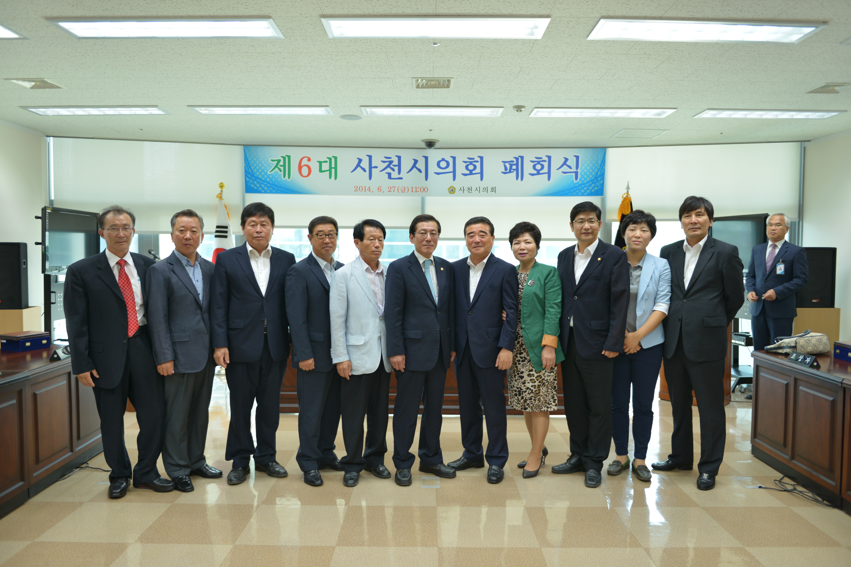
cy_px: 284
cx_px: 426
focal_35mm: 27
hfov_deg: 67.4
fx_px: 638
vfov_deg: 47.9
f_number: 2.8
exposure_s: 1/80
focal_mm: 27
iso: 320
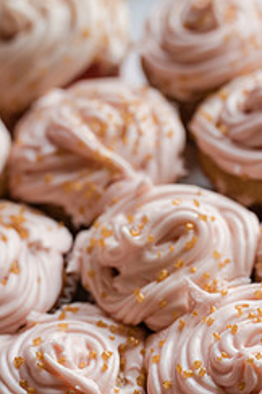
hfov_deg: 10.1
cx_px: 230
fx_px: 1474
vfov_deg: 15.2
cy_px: 237
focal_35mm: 135
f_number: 4
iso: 800
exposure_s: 1/250
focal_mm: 73
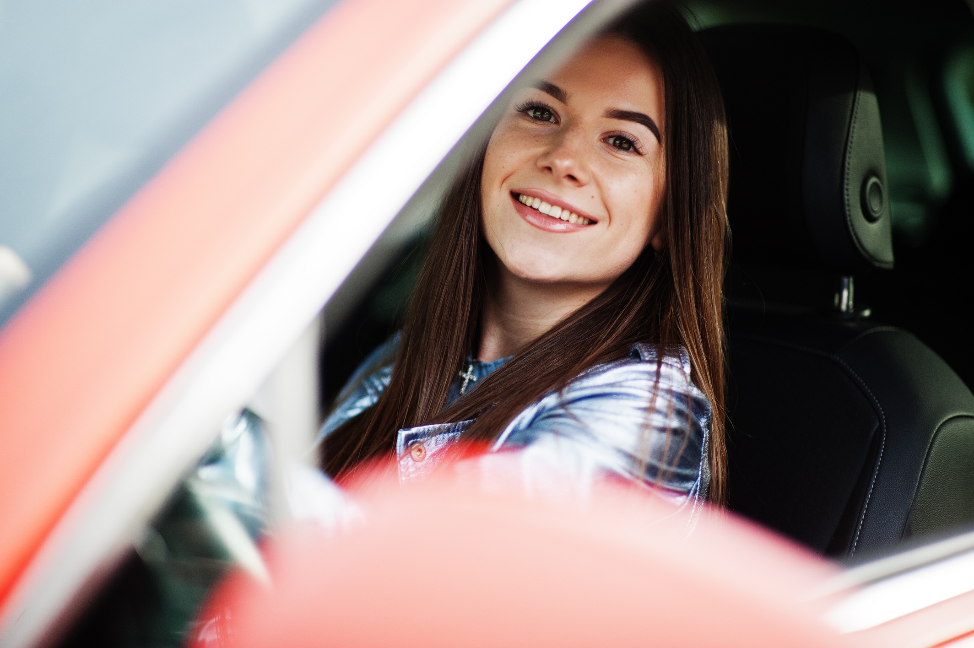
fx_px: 2298
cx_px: 487
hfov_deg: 23.9
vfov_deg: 16.1
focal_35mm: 85
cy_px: 324
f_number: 1.4
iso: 200
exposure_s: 1/4000
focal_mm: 85
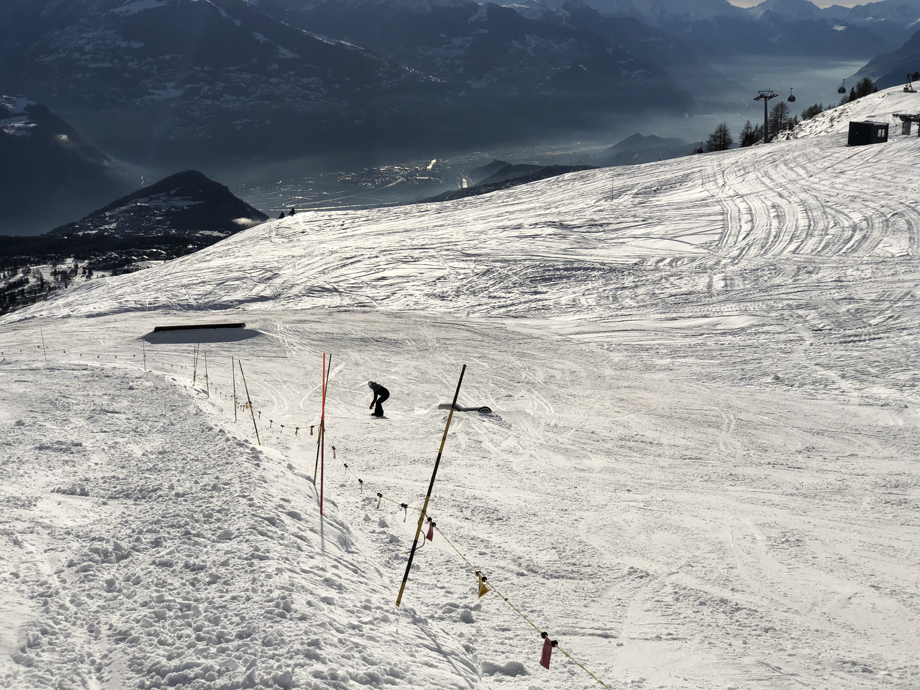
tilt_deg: -14.5
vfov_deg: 28.0
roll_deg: -0.9
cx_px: 460
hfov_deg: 36.8
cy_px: 345
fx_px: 1382
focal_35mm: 52
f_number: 2.4
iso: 20
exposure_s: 1/6897
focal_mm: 6
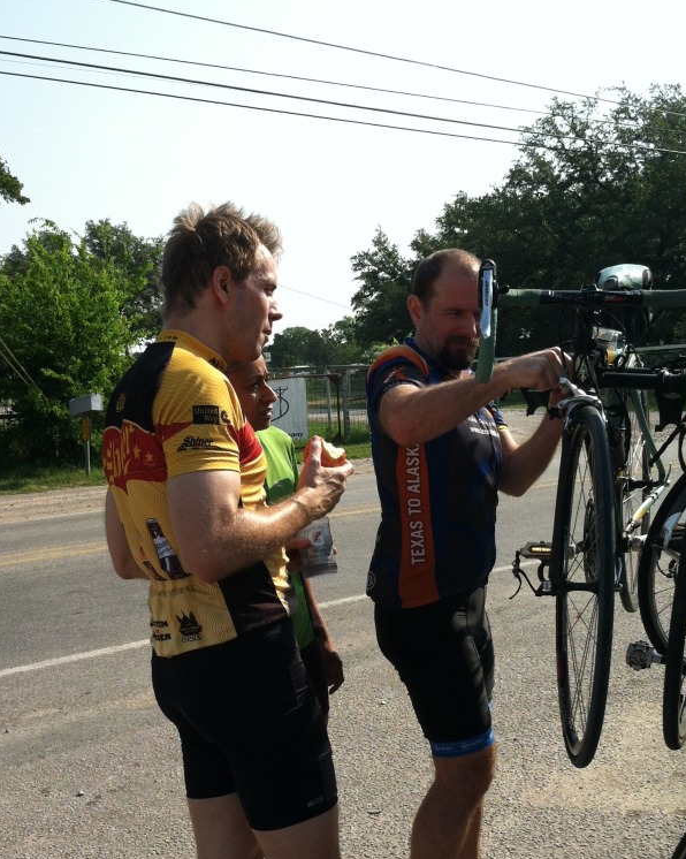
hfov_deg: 30.8
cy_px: 576
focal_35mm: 49
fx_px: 1245
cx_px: 328
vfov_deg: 37.6
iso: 80
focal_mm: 3.85
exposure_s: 1/1016
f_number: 2.8
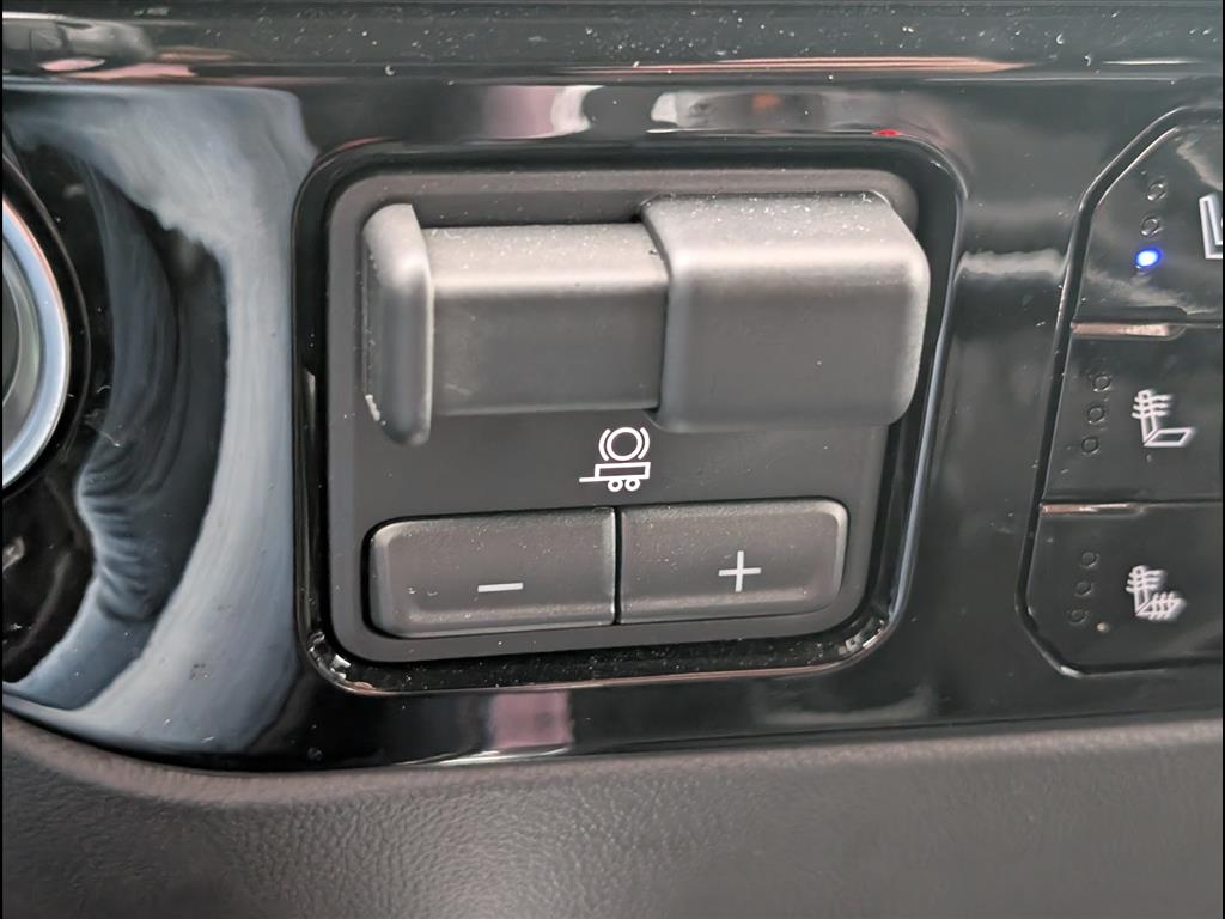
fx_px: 1734
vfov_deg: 29.7
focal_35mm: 49
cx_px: 612
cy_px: 460
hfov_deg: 38.9
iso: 787
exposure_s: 1/65.4
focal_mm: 6.9
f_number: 1.68
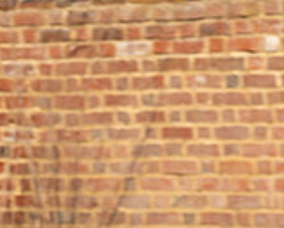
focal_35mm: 514
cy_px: 92
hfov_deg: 3.7
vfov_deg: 3.0
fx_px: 4320
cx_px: -146
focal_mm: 101
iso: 125
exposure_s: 1/800
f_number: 4
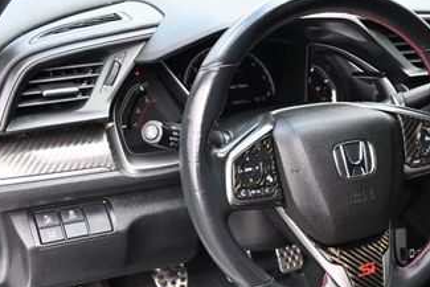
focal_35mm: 59
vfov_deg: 22.8
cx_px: 389
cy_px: 222
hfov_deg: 32.2
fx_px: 705
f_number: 3.8
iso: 400
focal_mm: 20
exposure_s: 1/125
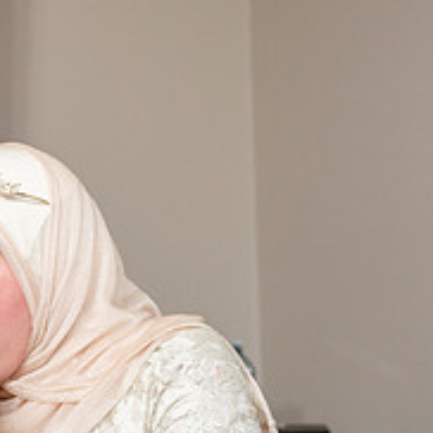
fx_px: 1373
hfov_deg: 16.7
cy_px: 292
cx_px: -154
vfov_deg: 17.9
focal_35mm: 97
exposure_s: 1/160
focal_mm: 33
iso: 1600
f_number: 2.8
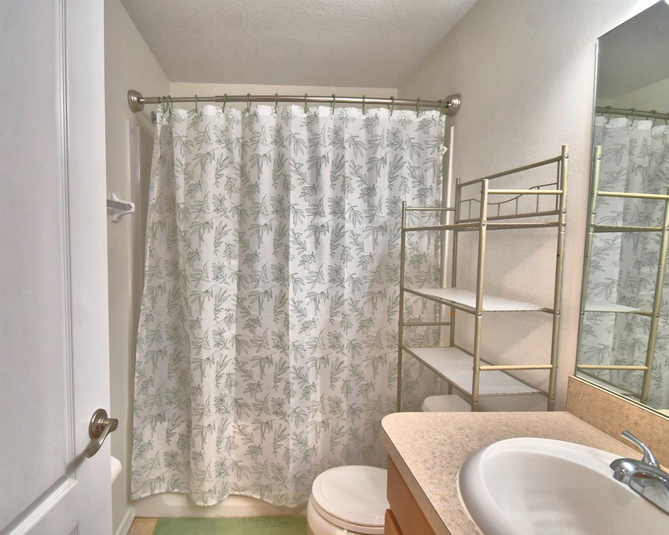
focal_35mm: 17
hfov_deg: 88.9
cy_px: 267
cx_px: 281
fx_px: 337
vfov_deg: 77.0
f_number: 4.5
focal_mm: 10
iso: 400
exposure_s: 1/60
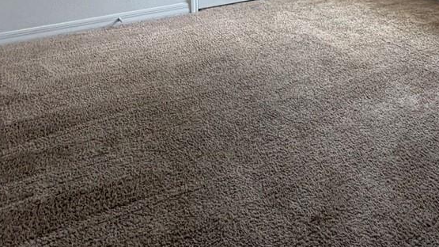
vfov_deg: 21.1
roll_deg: +0.1
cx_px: 284
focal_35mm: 44
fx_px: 512
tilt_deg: +3.0
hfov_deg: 45.9
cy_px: -162
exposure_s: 1/121
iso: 125
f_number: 2.2
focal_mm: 2.22
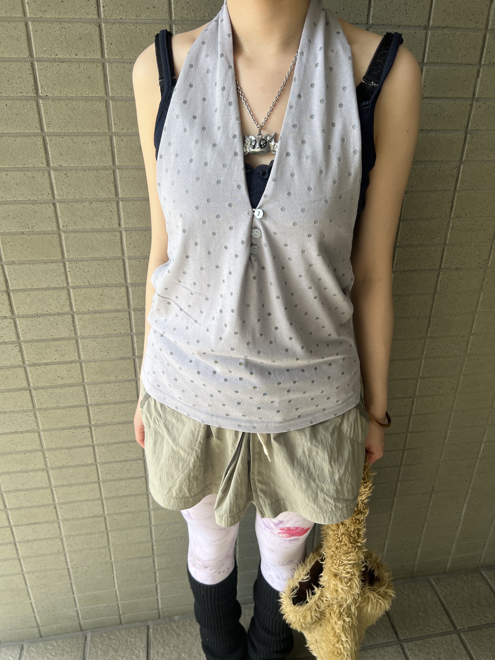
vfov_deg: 67.3
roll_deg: +0.1
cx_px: 248
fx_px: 496
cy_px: 330
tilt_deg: -26.2
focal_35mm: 26
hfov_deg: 53.1
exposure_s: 1/388
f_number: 1.5
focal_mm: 5.7
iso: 50
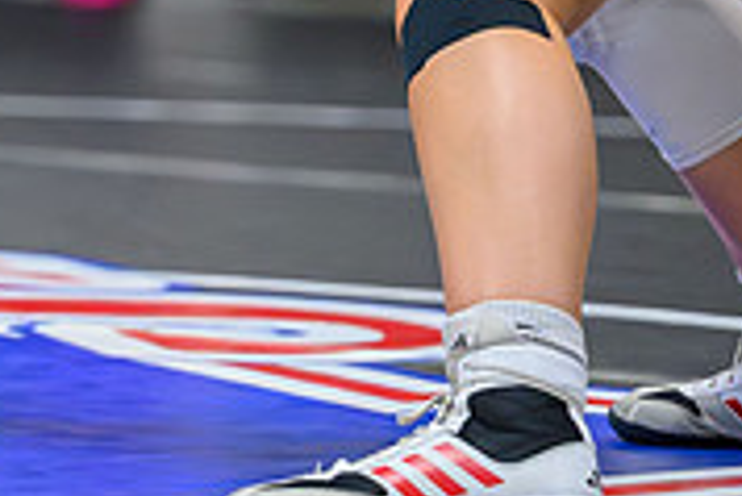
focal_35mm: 461
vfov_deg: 3.0
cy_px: -150
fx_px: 9509
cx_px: -245
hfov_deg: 4.4
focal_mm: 110
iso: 14400
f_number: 2.8
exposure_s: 1/800
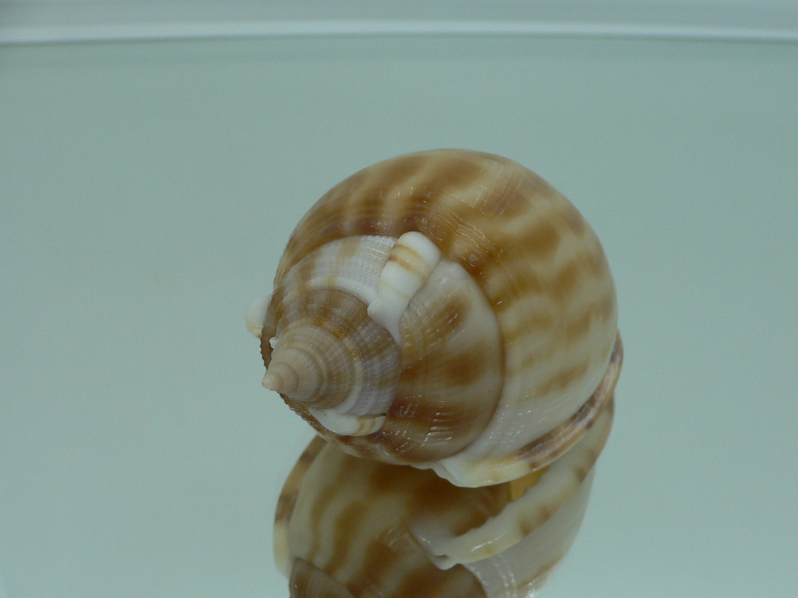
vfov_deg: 35.1
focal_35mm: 41
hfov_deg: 45.7
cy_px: 323
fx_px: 945
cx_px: 438
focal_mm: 4.6
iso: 80
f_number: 2.8
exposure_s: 1/60
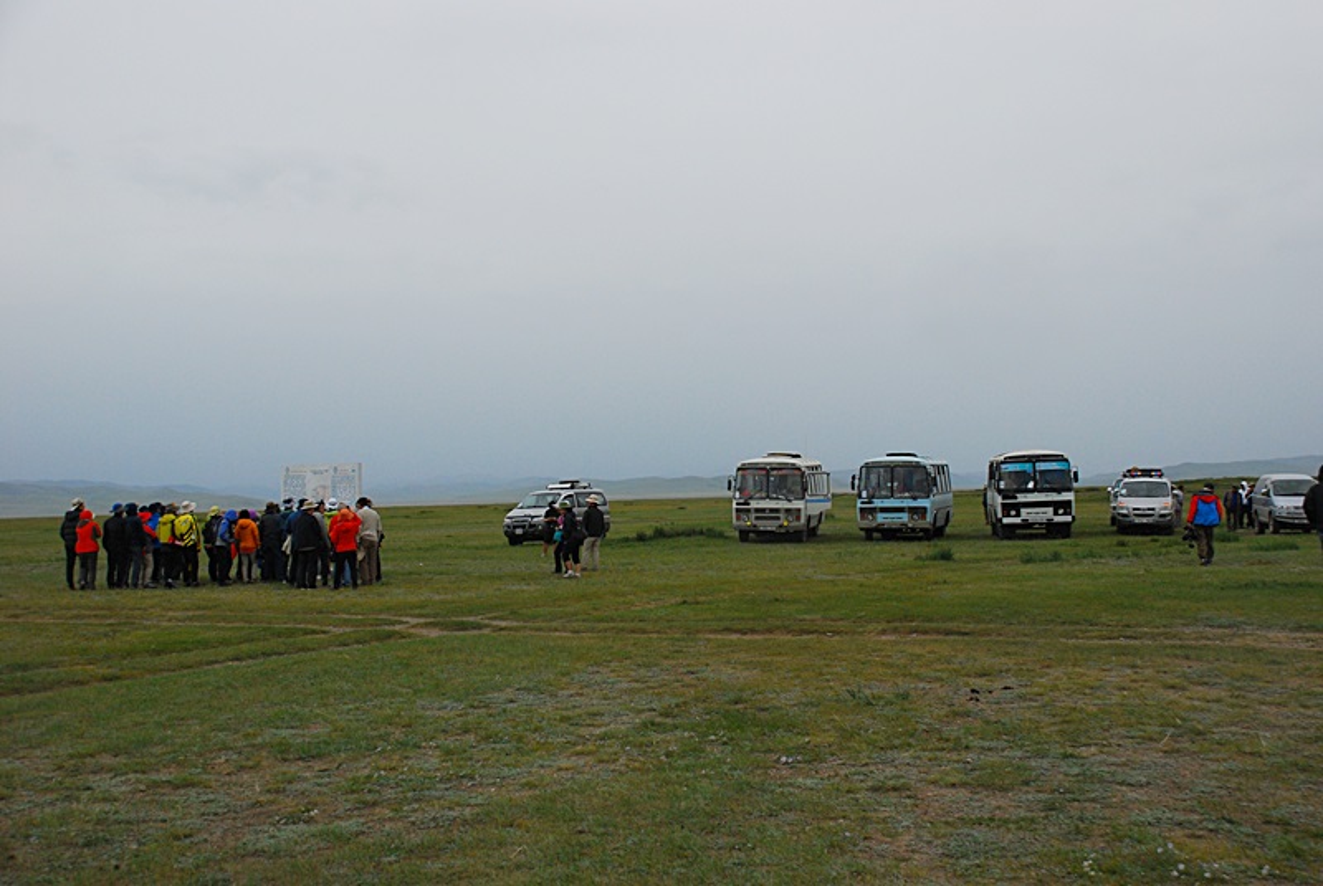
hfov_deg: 42.3
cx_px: 662
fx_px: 1711
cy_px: 443
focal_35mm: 46
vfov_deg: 29.0
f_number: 6.3
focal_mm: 31
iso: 400
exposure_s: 1/800
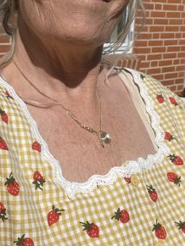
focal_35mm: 62
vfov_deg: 30.9
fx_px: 441
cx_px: 70
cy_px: 81
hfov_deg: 23.6
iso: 25
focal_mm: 2.71
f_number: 2.2
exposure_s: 1/2445
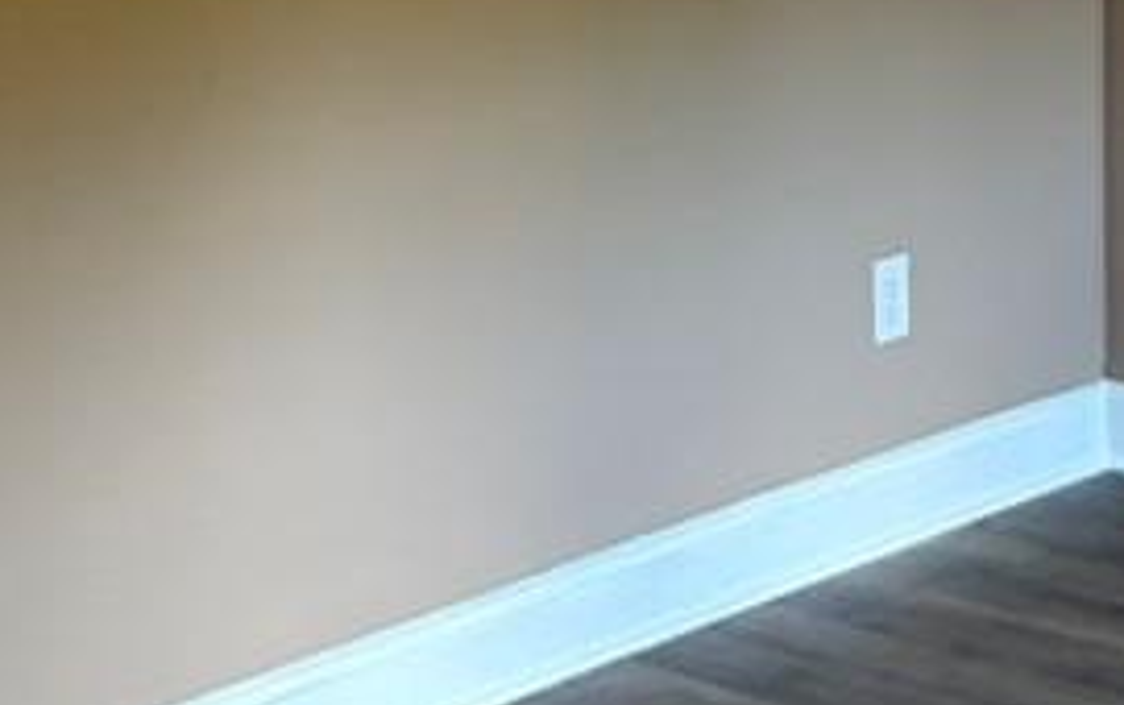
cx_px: 651
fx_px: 3189
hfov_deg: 20.0
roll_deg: +2.5
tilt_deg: -8.5
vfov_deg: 12.5
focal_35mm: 104
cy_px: 70
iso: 100
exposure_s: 1/60
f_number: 1.6
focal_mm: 5.96
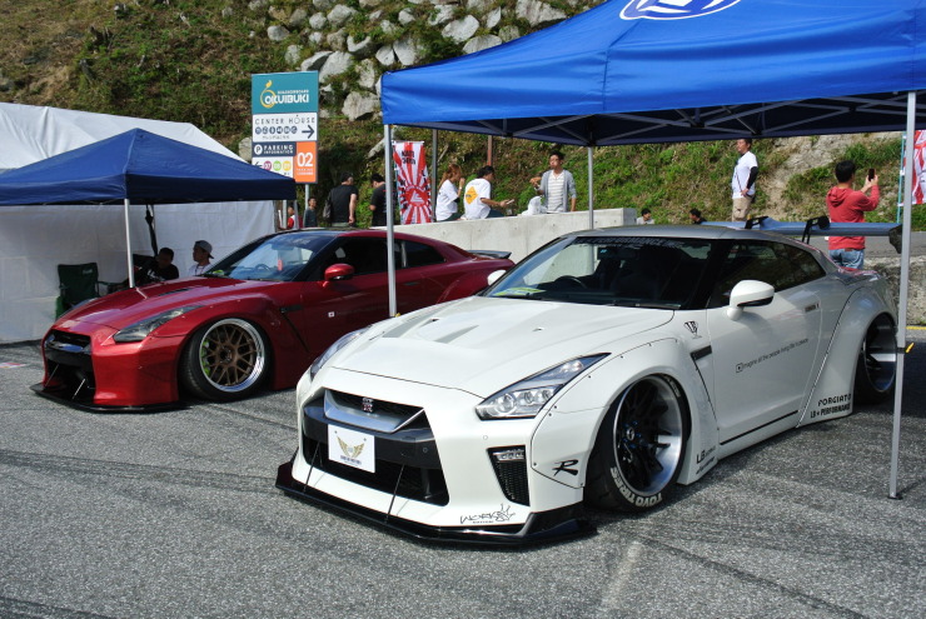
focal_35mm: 34
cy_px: 310
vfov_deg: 39.0
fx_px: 875
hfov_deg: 55.7
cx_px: 463
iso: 100
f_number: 4.5
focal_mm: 12.6
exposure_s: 1/640
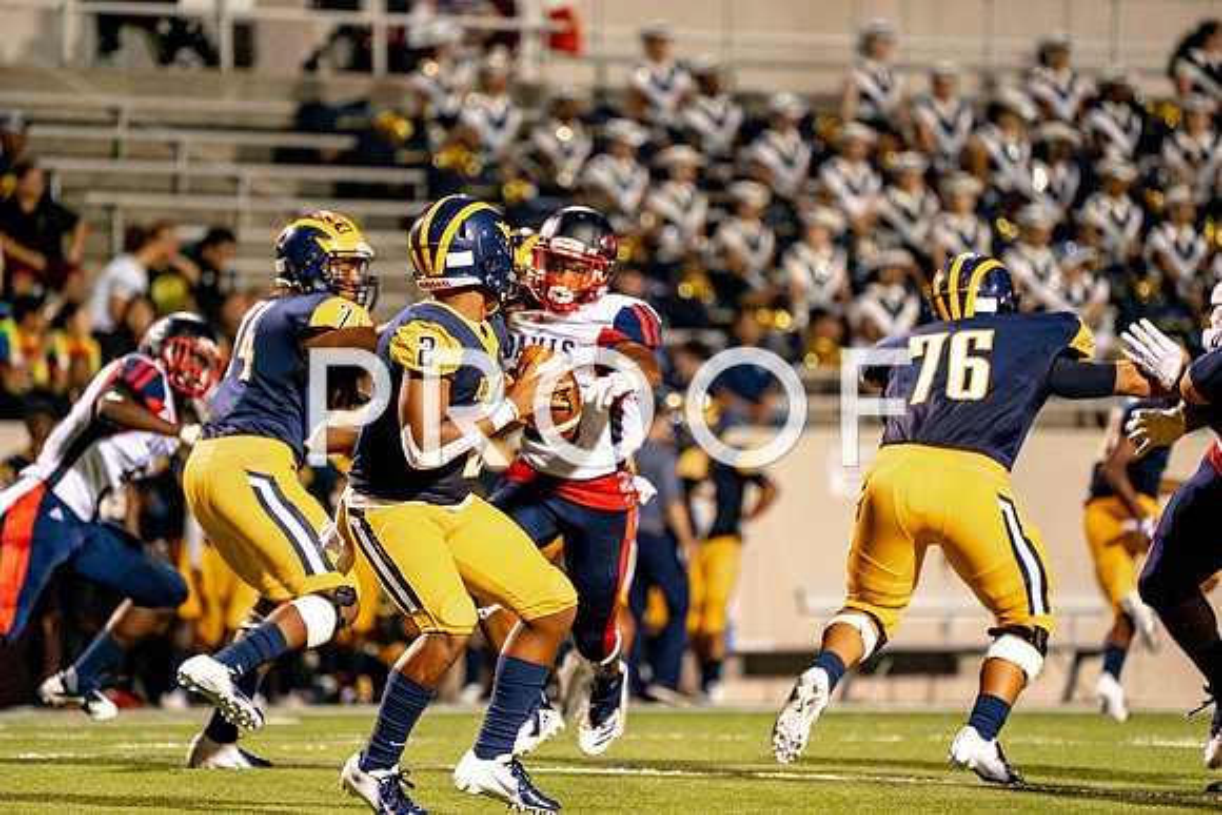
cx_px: 611
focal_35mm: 400
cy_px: 408
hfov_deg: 5.2
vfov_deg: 3.4
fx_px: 13580
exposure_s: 1/750
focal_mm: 400
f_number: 5.6
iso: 6400
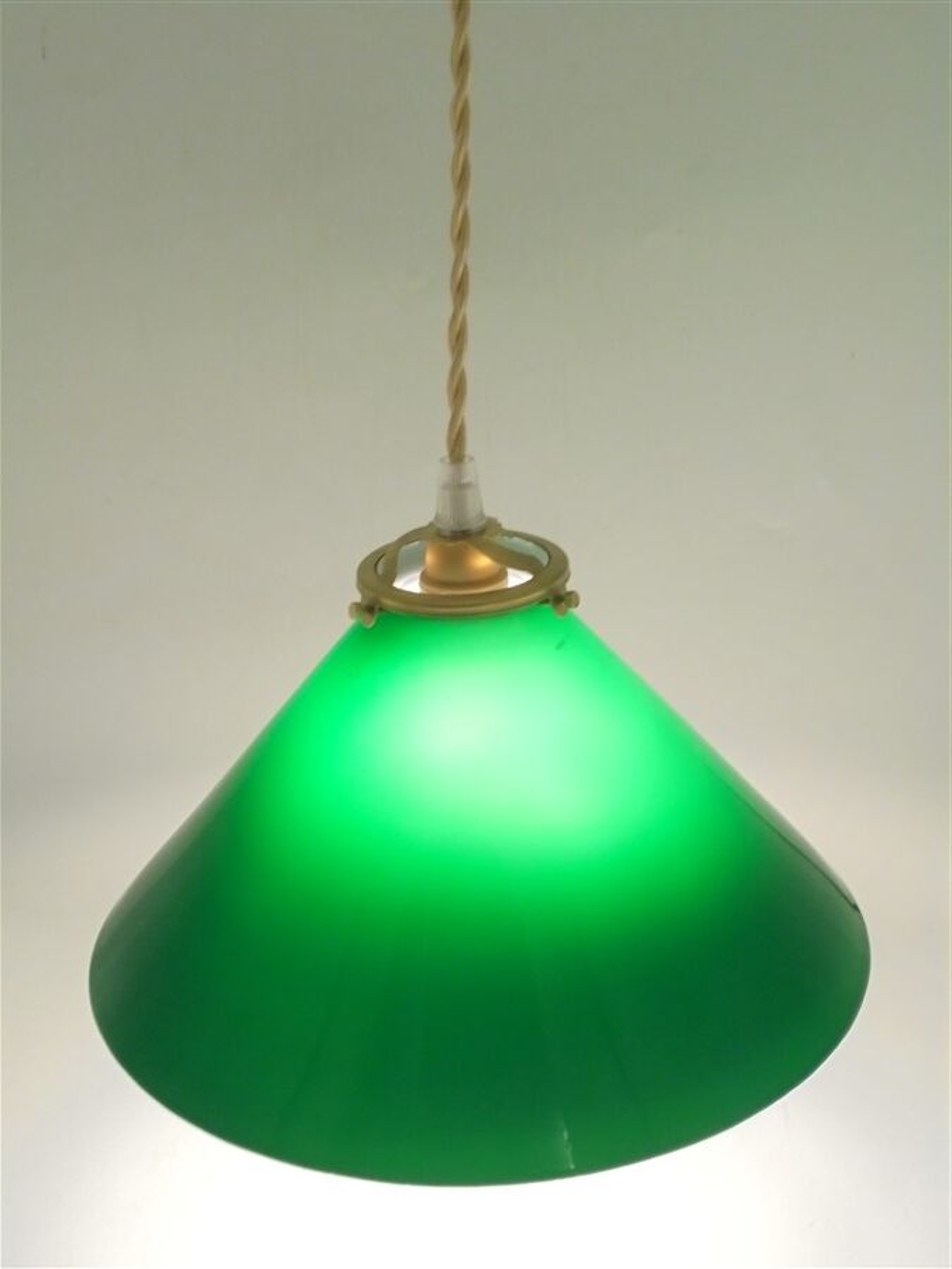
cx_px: 476
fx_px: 1797
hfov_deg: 29.7
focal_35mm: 49
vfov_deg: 38.9
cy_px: 634
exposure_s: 1/30
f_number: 4.8
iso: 320
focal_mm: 8.9
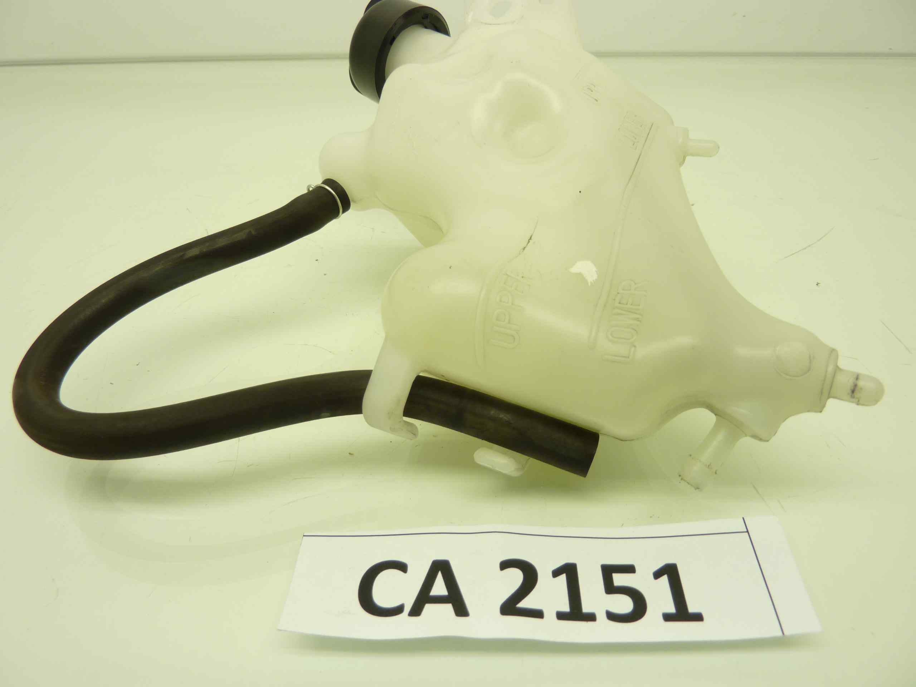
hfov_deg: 69.4
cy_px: 344
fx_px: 662
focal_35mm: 25
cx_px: 458
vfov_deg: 54.9
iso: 80
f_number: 3.3
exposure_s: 1/25
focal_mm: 4.1
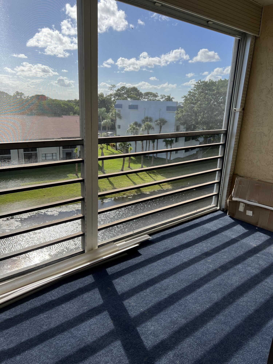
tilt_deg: -16.0
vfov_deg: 67.3
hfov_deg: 53.1
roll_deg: -1.7
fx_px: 273
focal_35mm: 26
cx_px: 136
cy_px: 182
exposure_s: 1/2762
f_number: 1.5
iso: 50
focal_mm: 5.7
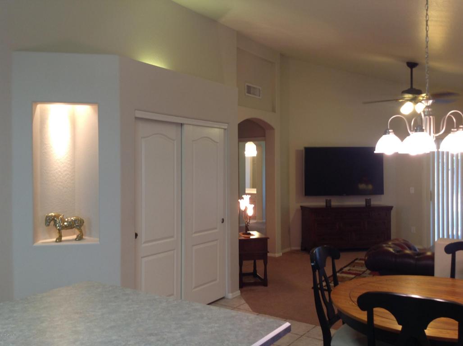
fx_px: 467
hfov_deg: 52.7
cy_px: 173
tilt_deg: -0.7
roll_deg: +0.3
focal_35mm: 35
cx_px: 232
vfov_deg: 40.6
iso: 64
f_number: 2.4
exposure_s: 1/15
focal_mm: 4.28
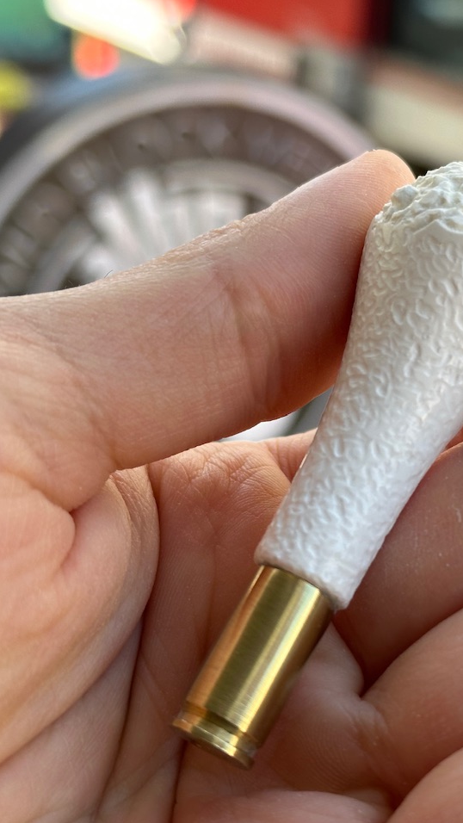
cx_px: 385
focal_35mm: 70
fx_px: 1527
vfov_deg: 30.1
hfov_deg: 17.1
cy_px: 412
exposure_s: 1/343
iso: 64
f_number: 1.78
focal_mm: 6.86
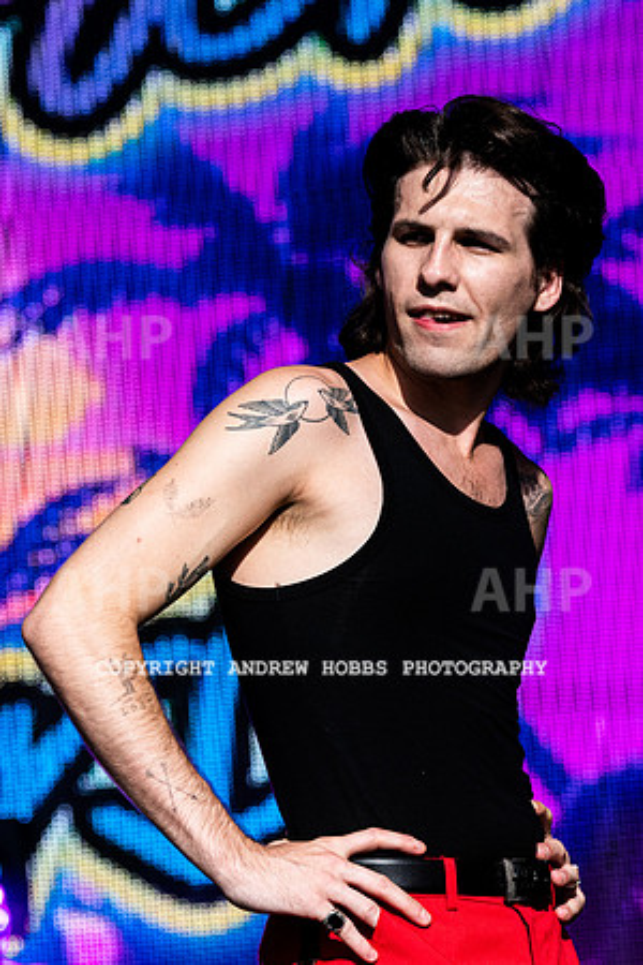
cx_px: 462
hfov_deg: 5.1
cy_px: 427
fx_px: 7172
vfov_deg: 7.7
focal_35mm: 268
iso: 640
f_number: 5
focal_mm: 160
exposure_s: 1/6400
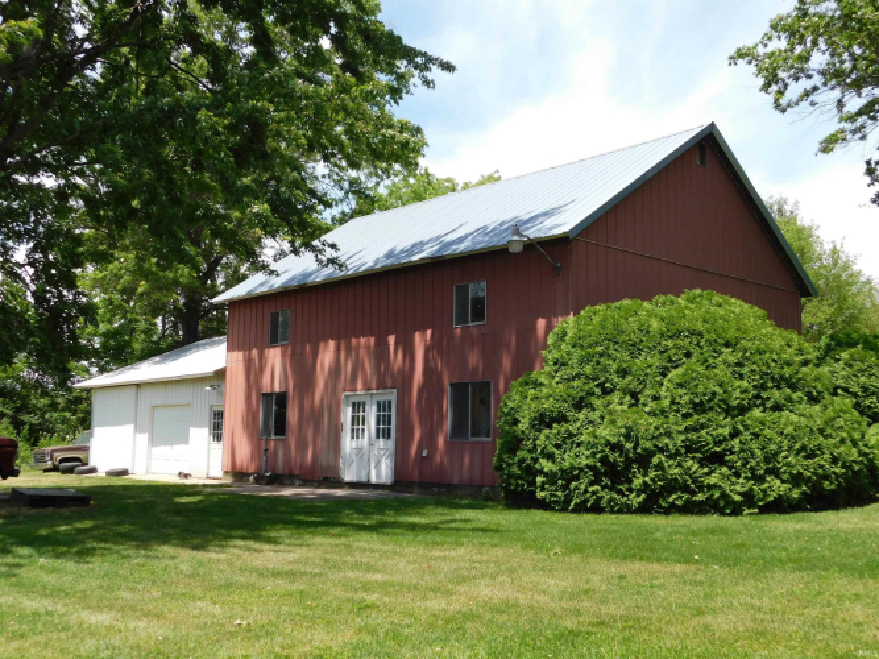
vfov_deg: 39.6
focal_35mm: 36
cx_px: 440
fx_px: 914
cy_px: 330
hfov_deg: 51.4
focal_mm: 6.3
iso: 125
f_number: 3.5
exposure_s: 1/640
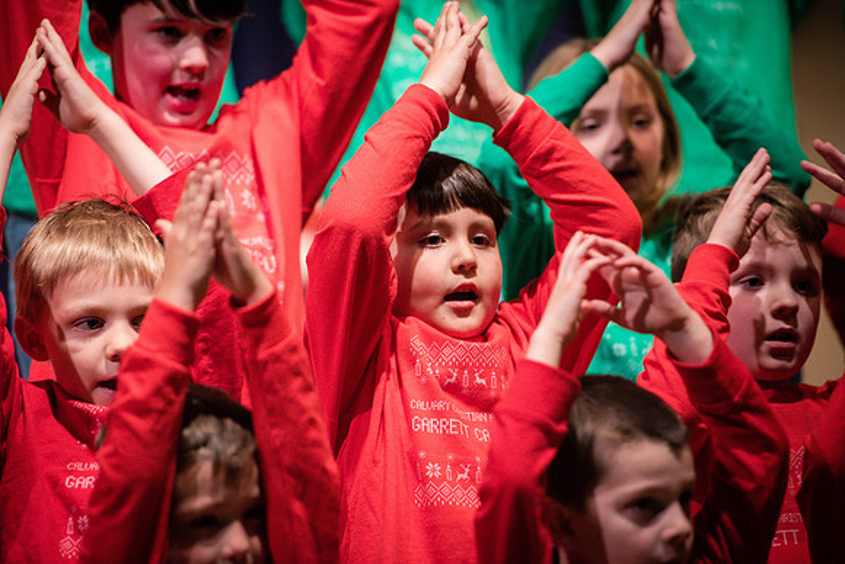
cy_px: 282
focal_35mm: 200
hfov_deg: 10.3
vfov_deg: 6.9
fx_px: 4695
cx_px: 422
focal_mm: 200
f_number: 2.8
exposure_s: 1/125
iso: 1600
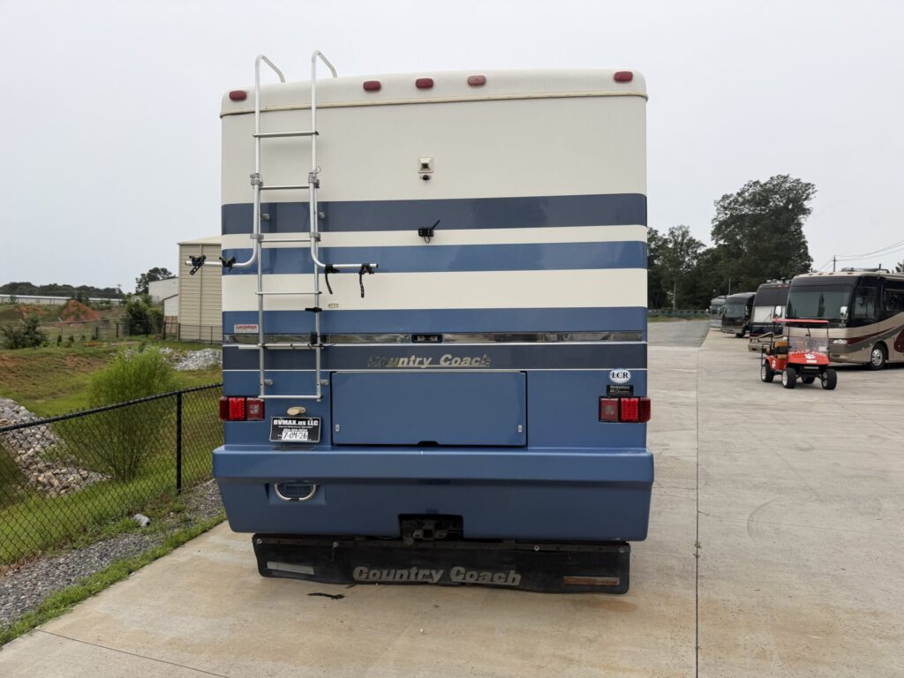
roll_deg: -2.2
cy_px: 339
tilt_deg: +2.5
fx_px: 627
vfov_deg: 56.8
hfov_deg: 71.6
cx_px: 452
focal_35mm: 24
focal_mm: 6.76
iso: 64
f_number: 1.78
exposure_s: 1/188
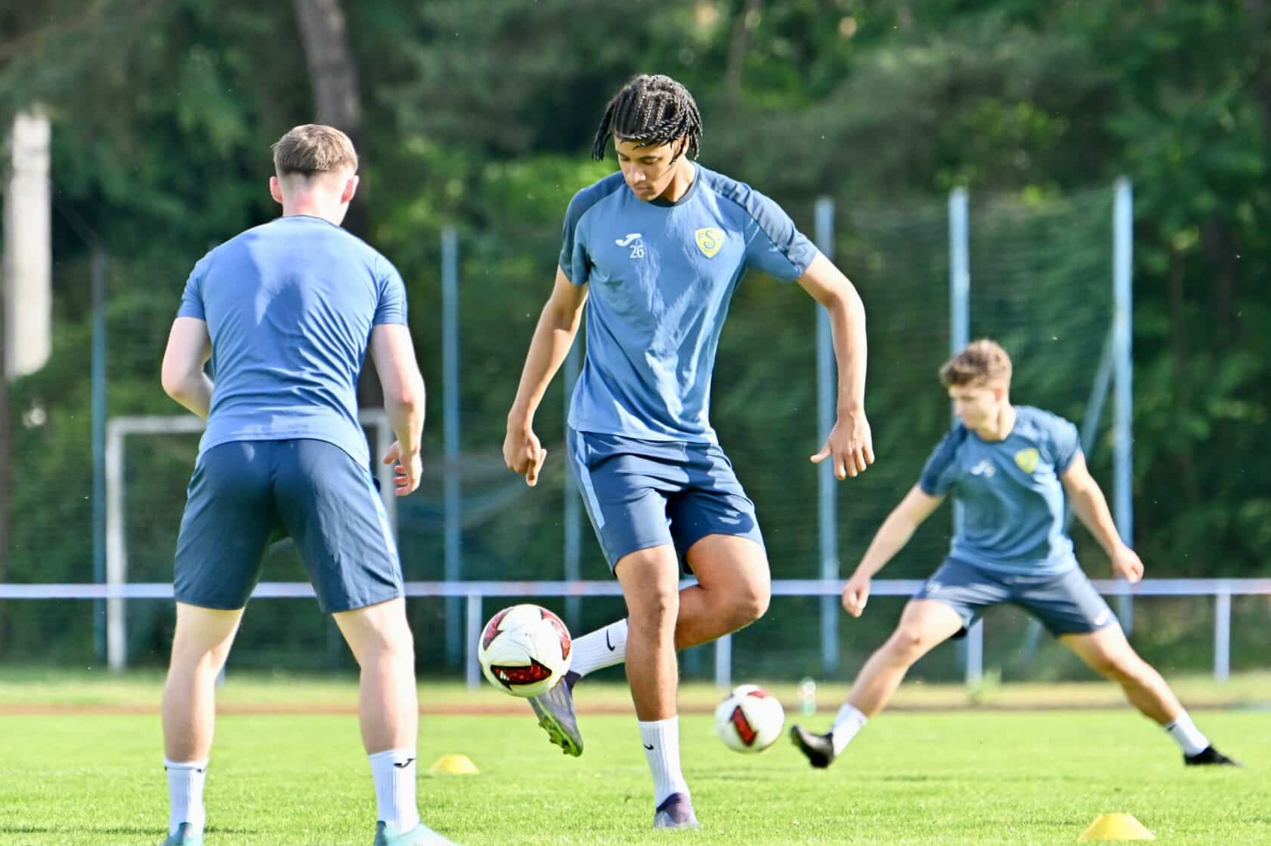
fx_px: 13270
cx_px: 543
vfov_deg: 3.7
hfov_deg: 5.5
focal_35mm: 376
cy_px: 451
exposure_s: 1/1600
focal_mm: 310
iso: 720
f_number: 5.6
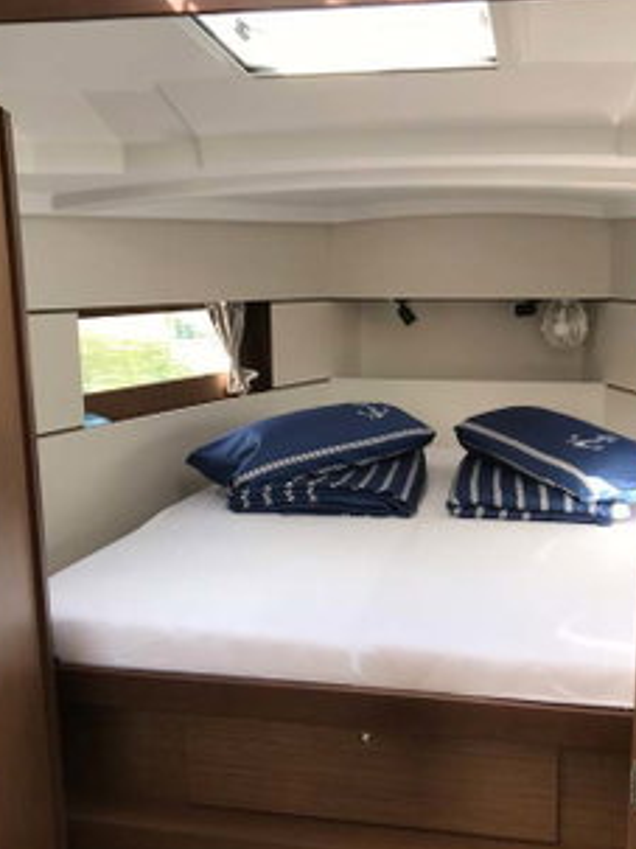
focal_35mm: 37
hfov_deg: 38.5
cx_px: 378
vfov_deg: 50.1
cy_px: 465
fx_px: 907
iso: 32
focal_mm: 3.99
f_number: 1.8
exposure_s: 1/93
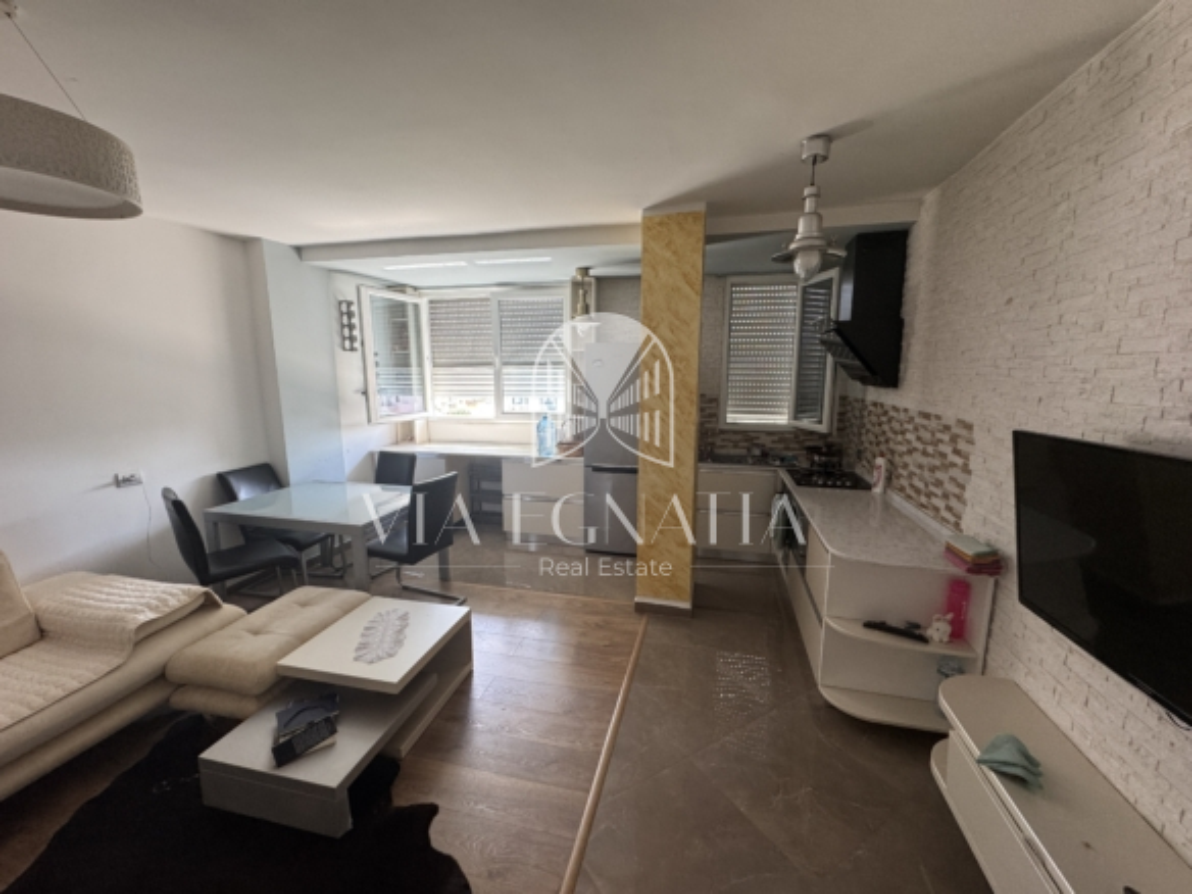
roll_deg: -0.1
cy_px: 447
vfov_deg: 85.7
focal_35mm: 14
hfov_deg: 102.1
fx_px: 482
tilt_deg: -7.6
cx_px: 596
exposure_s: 1/100
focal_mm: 2.22
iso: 160
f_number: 2.2
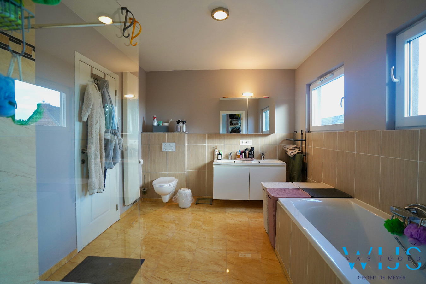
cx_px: 213
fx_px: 189
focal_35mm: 16
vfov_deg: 73.7
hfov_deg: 96.7
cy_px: 142
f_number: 4
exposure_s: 1/160
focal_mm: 16
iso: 1250
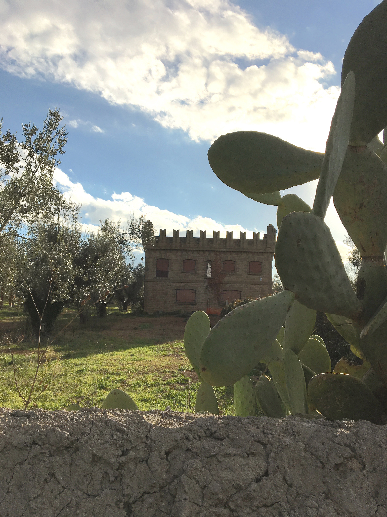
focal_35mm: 29
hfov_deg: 48.2
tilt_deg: +4.9
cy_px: 258
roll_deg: -1.1
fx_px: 432
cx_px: 194
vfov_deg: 61.7
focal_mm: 4.15
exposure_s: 1/4049
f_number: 2.2
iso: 25
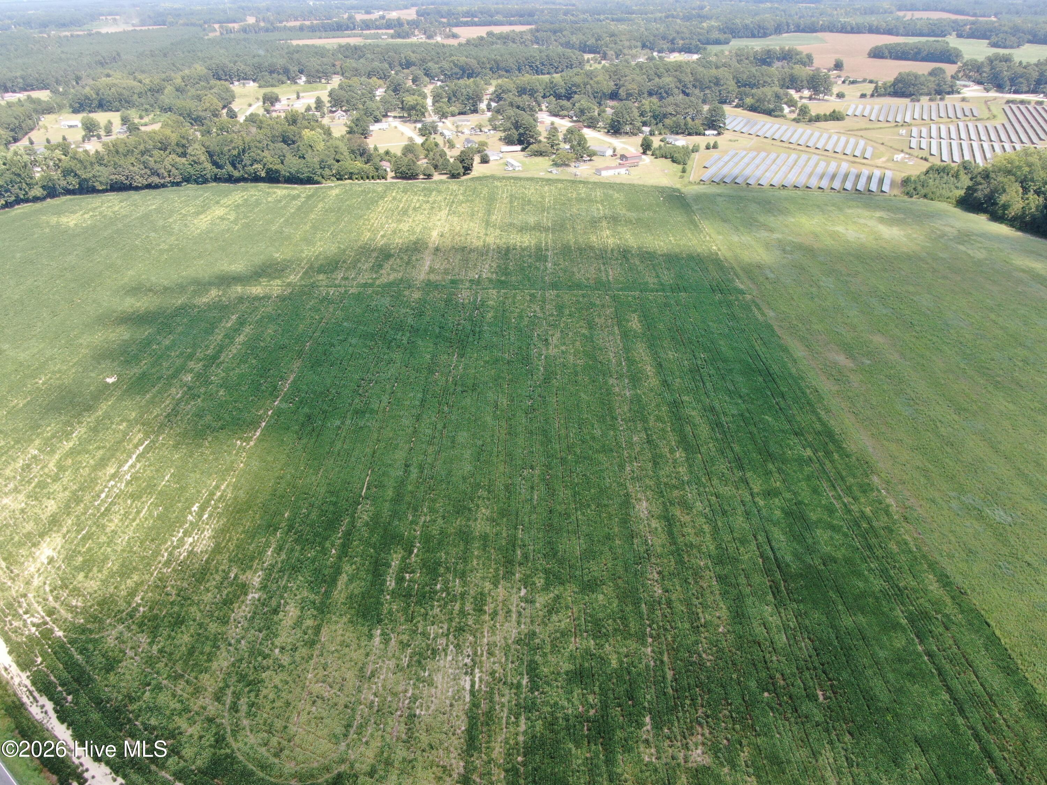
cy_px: 392
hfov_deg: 71.6
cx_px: 524
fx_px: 726
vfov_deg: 56.8
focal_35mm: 24
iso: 100
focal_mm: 4.39
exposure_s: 1/400
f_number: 2.8
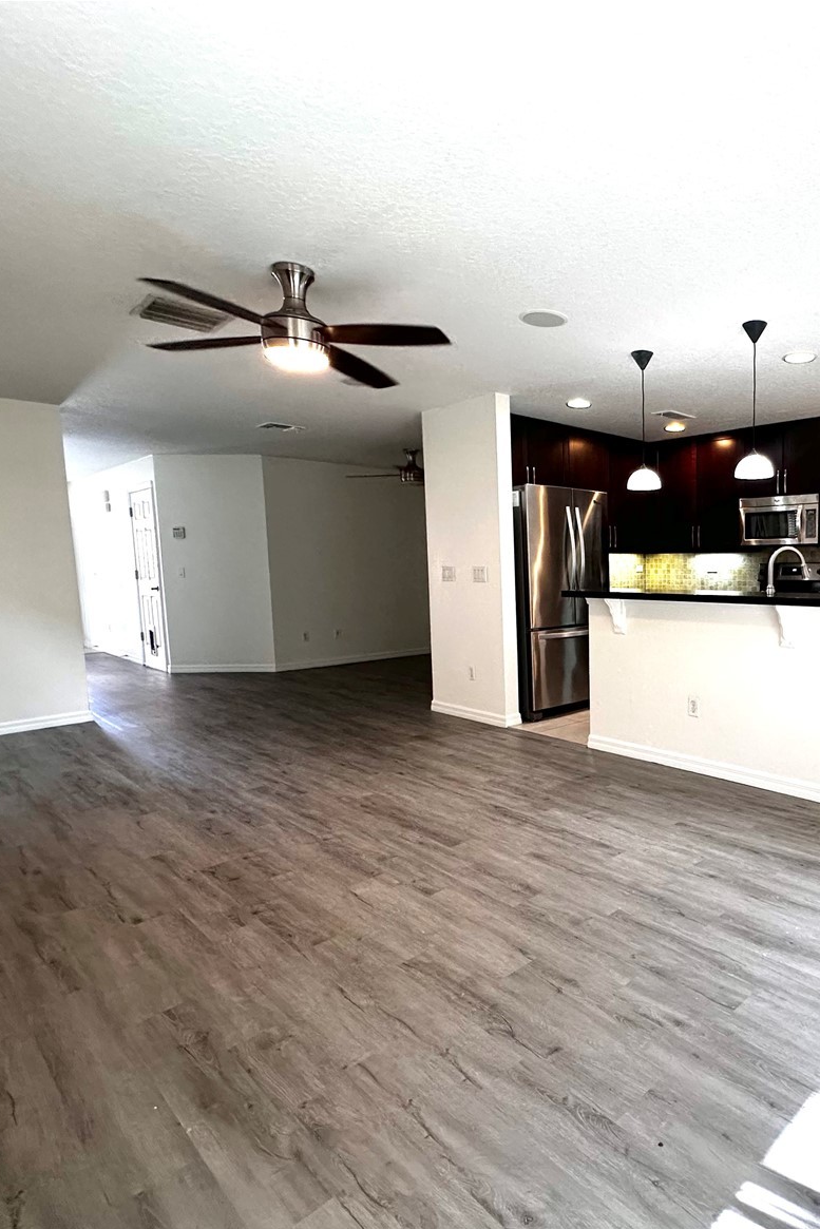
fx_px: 683
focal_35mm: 20
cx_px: 651
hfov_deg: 57.5
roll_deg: +0.0
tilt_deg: -6.3
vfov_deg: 84.0
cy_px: 632
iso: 200
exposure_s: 1/60
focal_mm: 2.22
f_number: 2.2
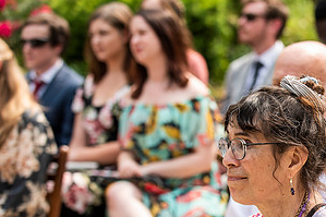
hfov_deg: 12.2
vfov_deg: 8.2
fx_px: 1511
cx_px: 314
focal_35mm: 167
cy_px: 174
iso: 400
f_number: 3.5
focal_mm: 86
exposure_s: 1/1600
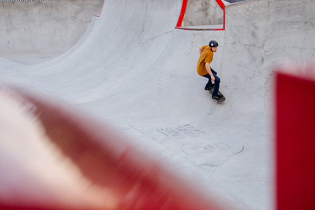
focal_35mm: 65
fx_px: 571
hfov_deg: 30.8
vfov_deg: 20.8
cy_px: 81
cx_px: 158
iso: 2500
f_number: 4
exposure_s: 1/640
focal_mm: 50
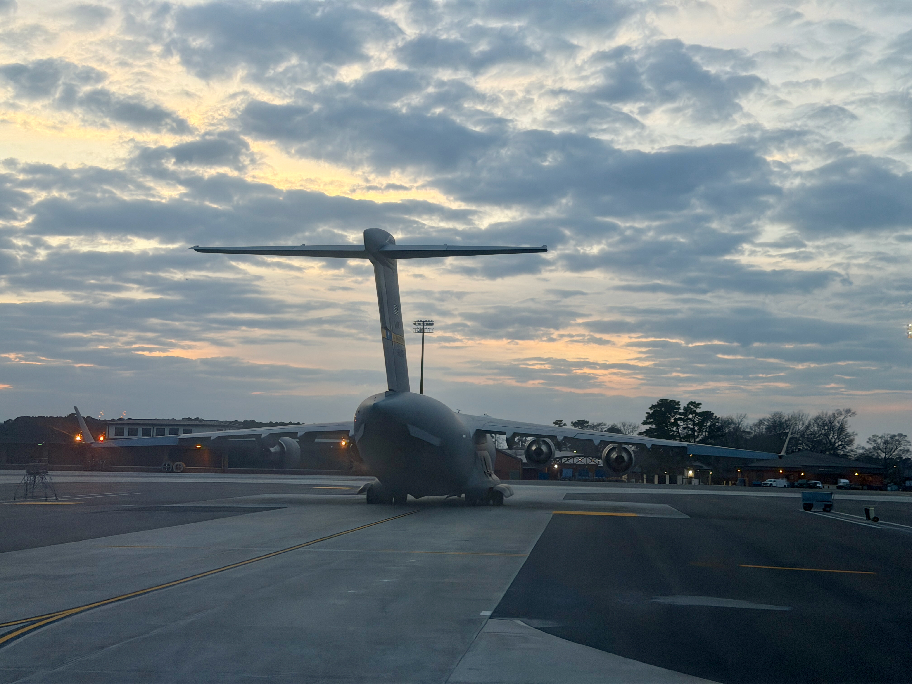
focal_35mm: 48
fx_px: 1265
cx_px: 456
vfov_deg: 30.3
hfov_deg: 39.7
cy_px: 342
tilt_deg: +8.0
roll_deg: -0.4
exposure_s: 1/125
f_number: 1.78
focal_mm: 6.76
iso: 50
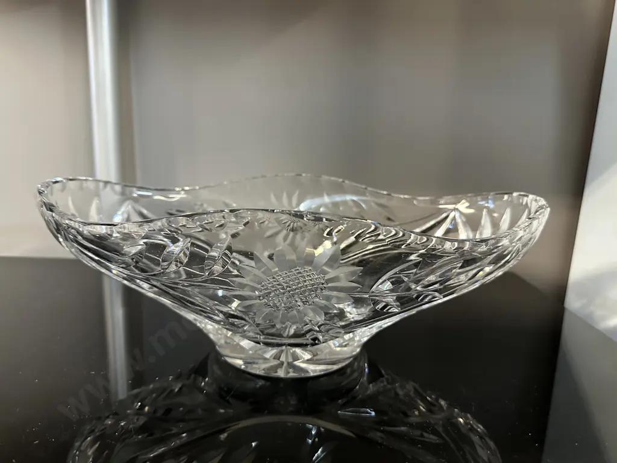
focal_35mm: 24
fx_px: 428
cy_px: 232
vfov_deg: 56.8
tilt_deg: -13.4
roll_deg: -2.4
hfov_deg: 71.6
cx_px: 308
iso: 800
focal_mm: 6.86
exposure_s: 1/50
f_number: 1.78
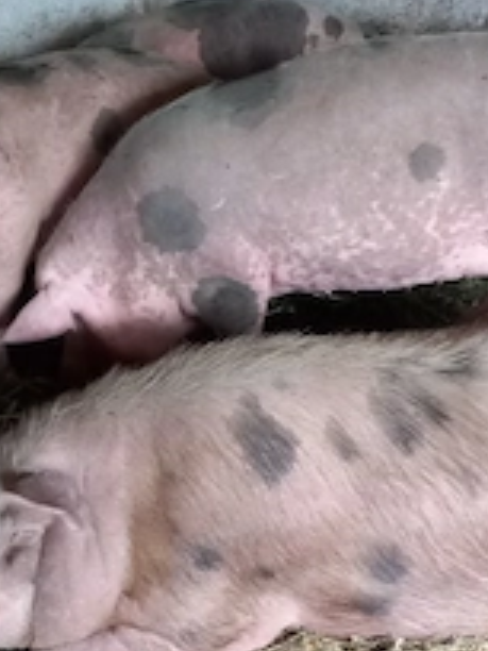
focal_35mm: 53
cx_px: 124
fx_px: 996
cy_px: 265
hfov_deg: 27.2
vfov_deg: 36.1
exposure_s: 1/25.1
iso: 400
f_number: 1.8
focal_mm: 4
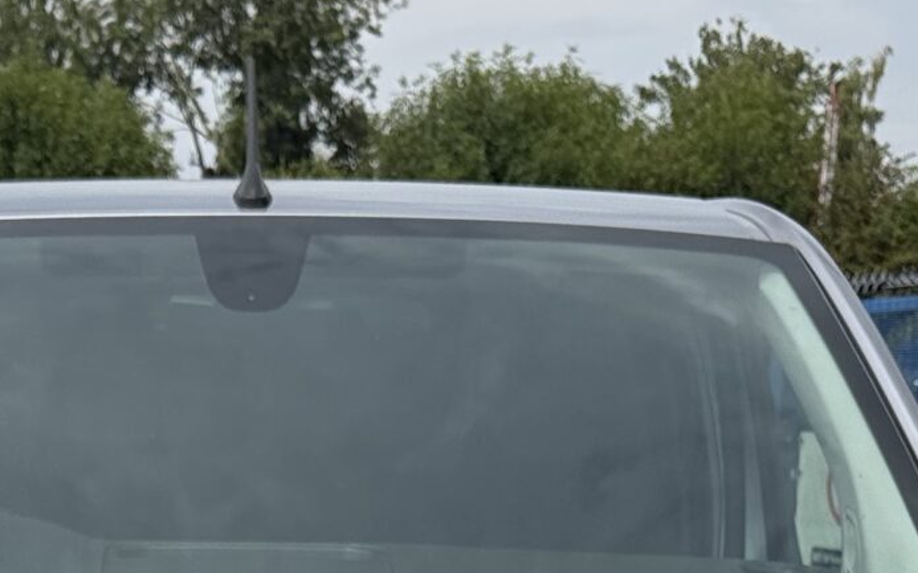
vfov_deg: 12.2
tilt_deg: -17.8
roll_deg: -0.2
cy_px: 1176
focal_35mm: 94
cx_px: 147
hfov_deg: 21.7
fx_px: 2352
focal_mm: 6.76
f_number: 1.78
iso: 100
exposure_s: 1/7353
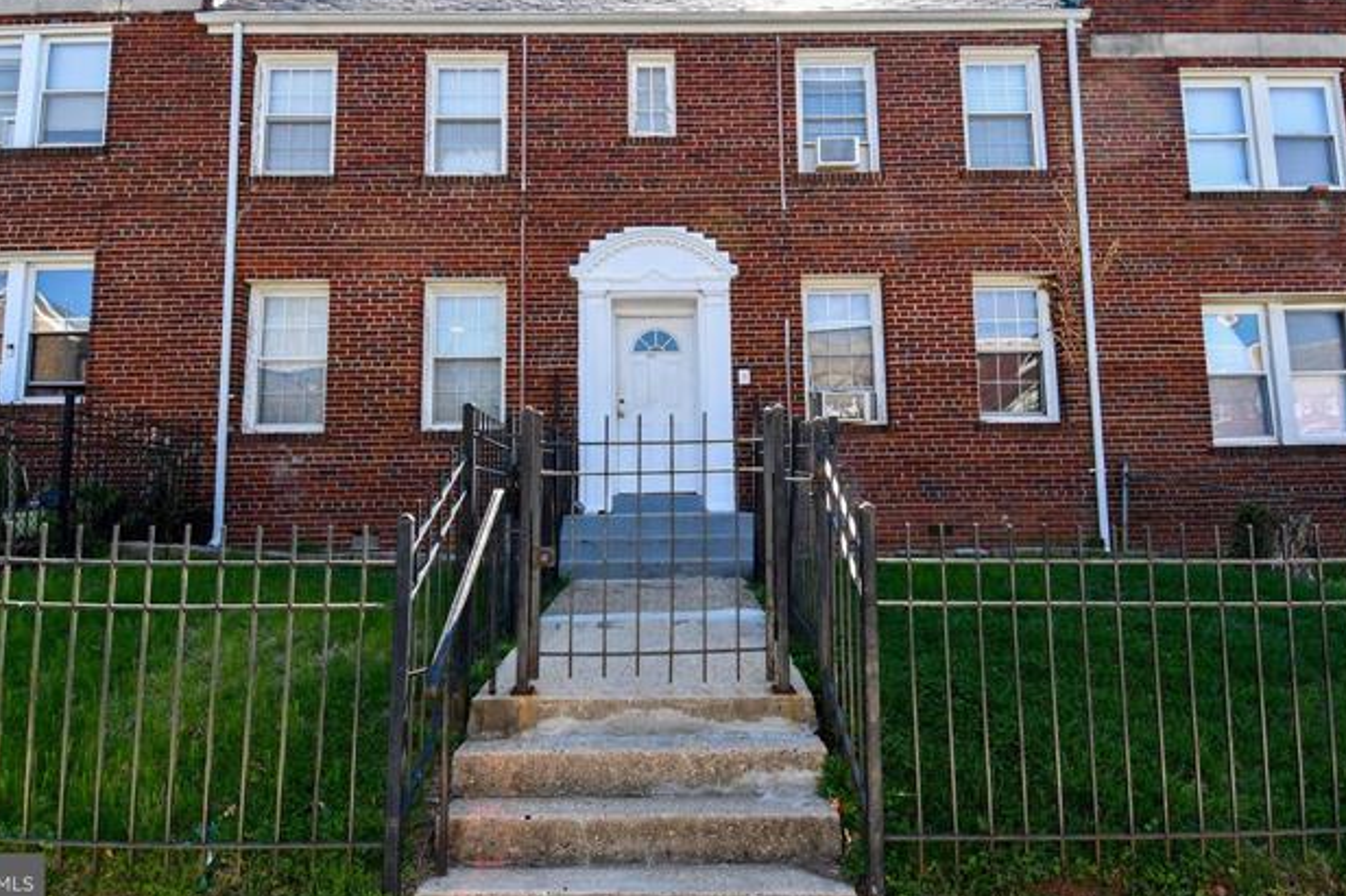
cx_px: 659
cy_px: 386
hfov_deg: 81.2
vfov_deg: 59.2
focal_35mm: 21
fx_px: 785
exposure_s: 1/250
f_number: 5.6
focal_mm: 12
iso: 200
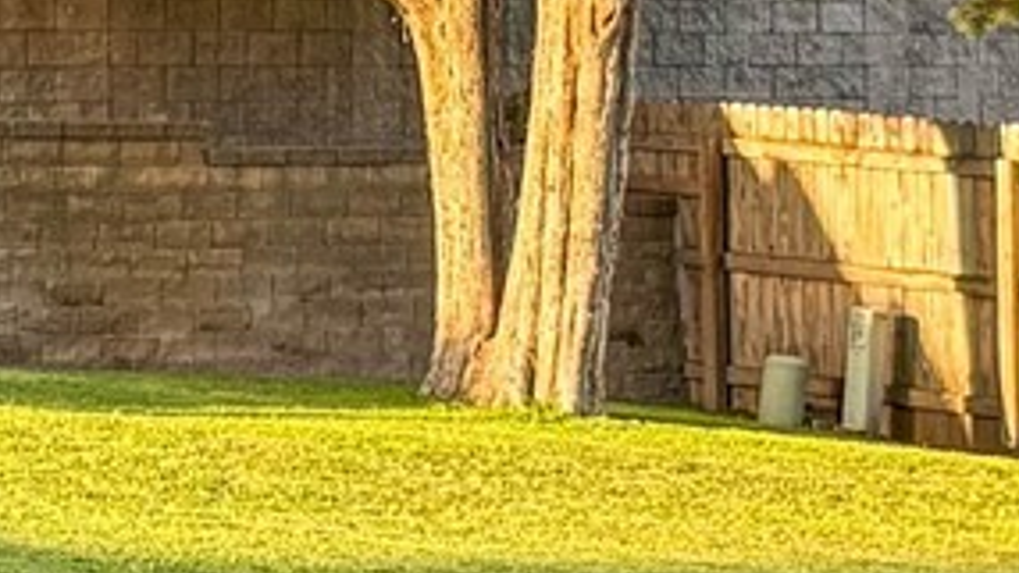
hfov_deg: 10.3
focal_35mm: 190
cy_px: 502
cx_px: -1112
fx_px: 5135
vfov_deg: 6.4
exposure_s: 1/320
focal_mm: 5.96
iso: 64
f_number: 1.6
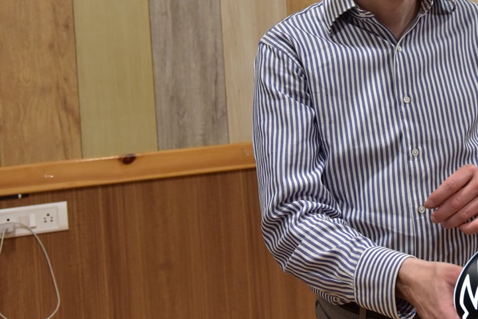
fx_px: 730
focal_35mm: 55
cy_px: 64
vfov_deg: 24.2
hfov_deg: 34.5
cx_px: 418
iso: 2500
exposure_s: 1/60
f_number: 5
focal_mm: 31
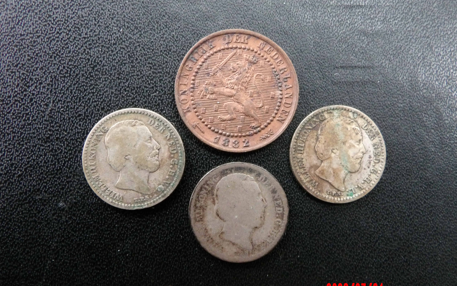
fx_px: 461
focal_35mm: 37
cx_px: 232
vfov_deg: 34.4
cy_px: 152
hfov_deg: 52.7
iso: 661
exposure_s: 1/15
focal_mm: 6.2
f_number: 4.5
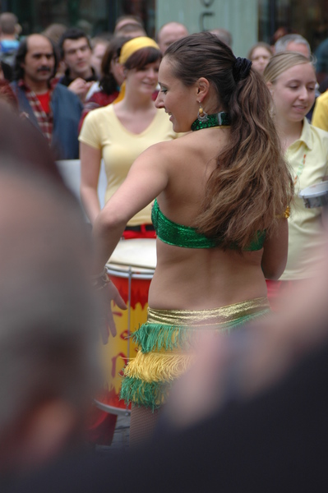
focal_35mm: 138
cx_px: 164
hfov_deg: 9.9
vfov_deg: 14.9
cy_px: 246
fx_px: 1889
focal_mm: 92
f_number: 4.5
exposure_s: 1/350
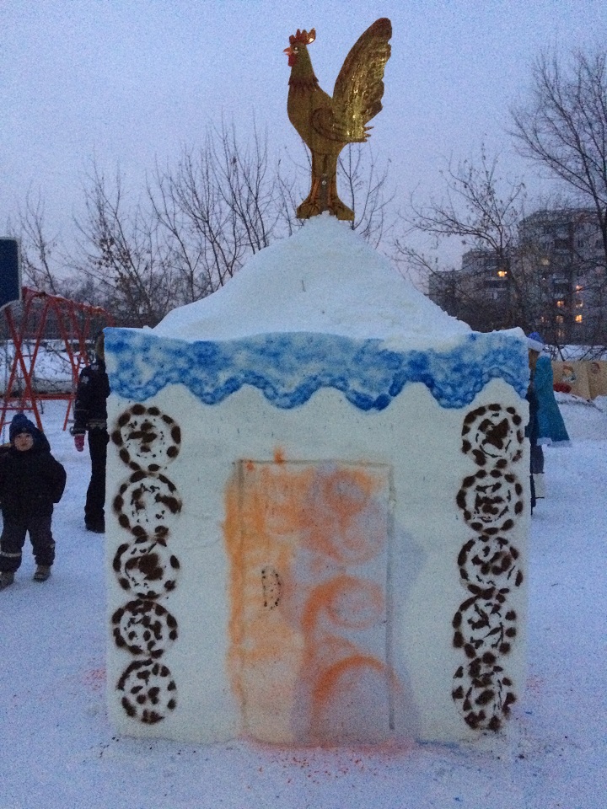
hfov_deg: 48.2
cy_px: 404
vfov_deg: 61.7
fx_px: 678
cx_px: 304
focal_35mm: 29
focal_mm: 4.15
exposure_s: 1/17
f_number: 2.2
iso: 500
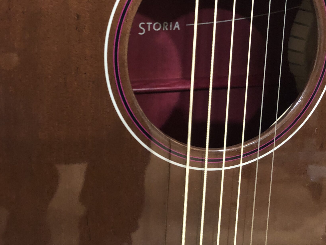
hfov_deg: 42.4
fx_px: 414
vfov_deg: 32.7
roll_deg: -3.5
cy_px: 87
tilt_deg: -24.0
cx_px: 108
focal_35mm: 44
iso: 125
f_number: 1.8
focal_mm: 3.99
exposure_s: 1/4
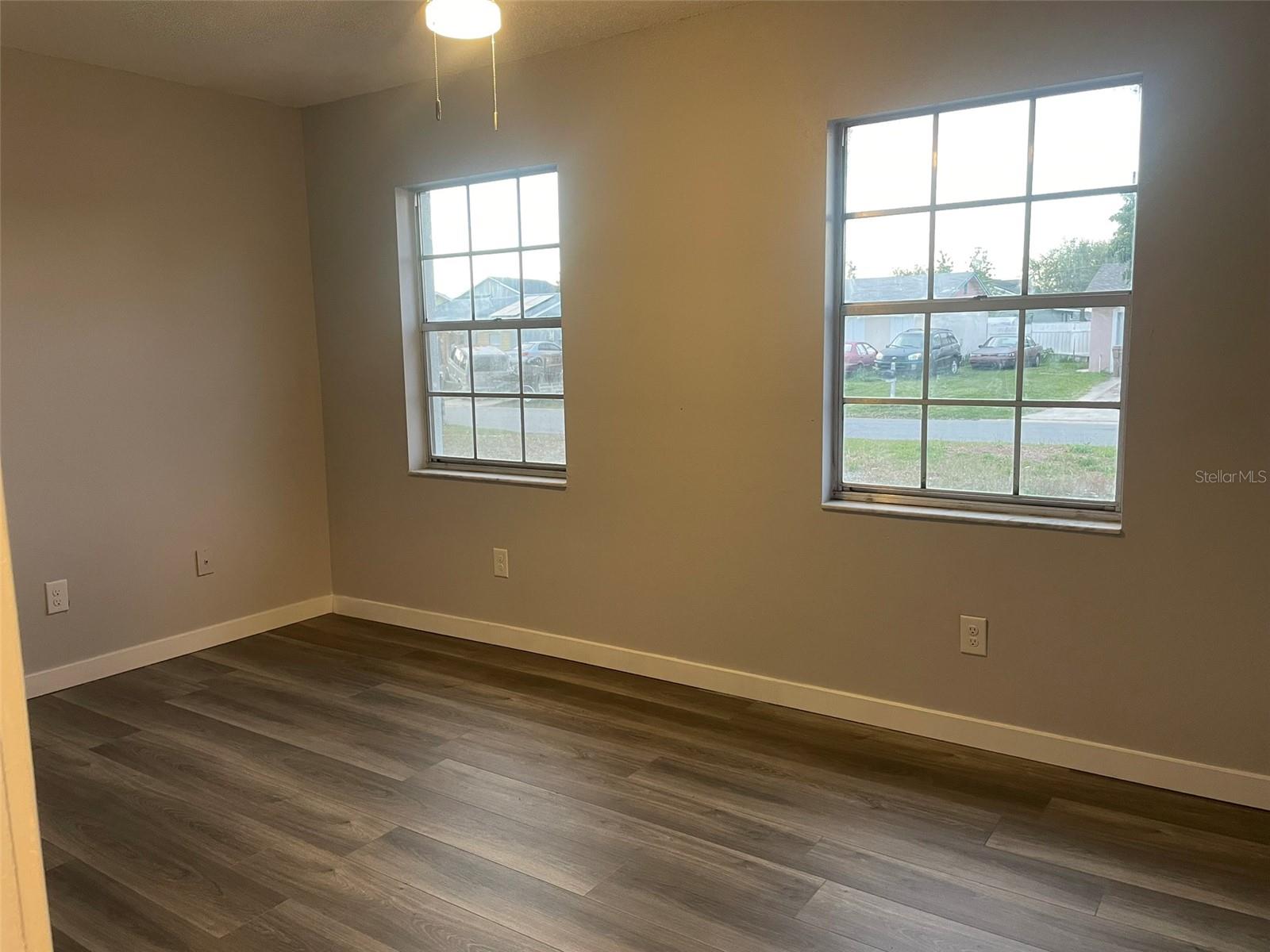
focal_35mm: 26
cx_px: 635
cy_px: 476
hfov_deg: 67.3
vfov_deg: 53.1
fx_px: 954
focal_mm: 4.2
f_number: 1.6
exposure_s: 1/60
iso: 200
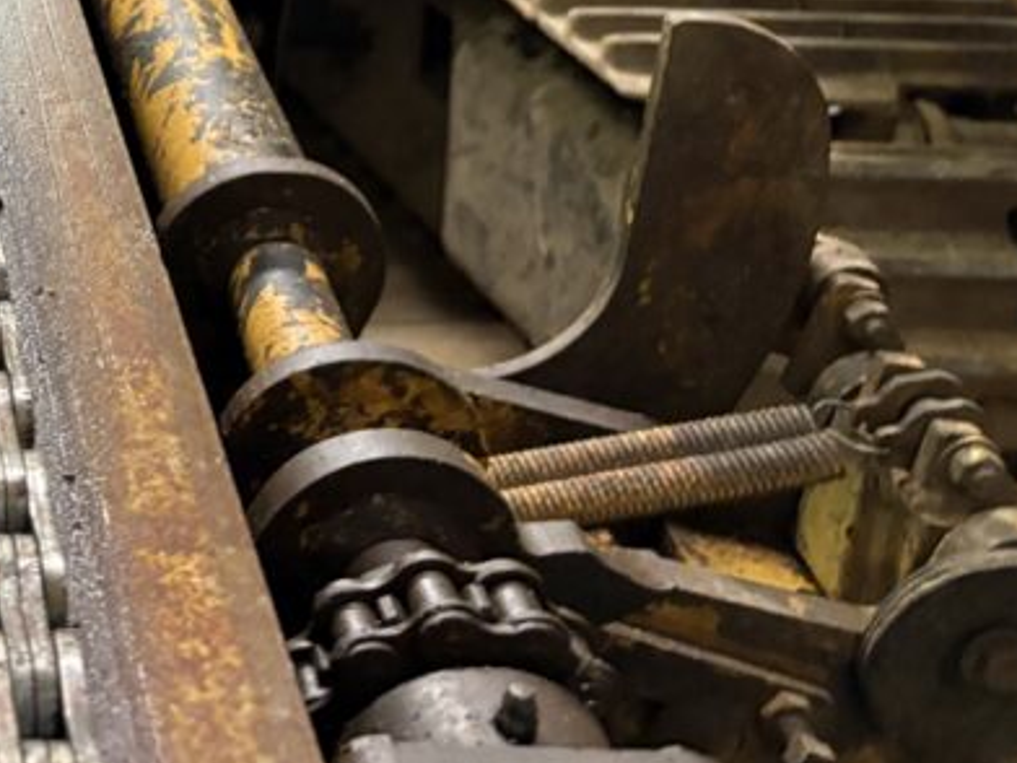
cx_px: -241
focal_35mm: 68
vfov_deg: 20.3
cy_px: -151
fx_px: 1998
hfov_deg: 25.3
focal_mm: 5.96
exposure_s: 1/33
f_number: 1.6
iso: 400
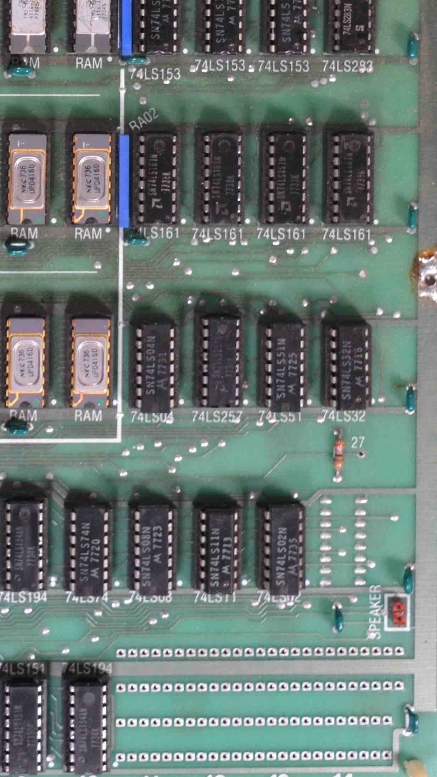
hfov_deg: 8.5
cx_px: -79
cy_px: -52
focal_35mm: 141
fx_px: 2905
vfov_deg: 14.9
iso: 560
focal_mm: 40
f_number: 4.8
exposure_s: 1/60
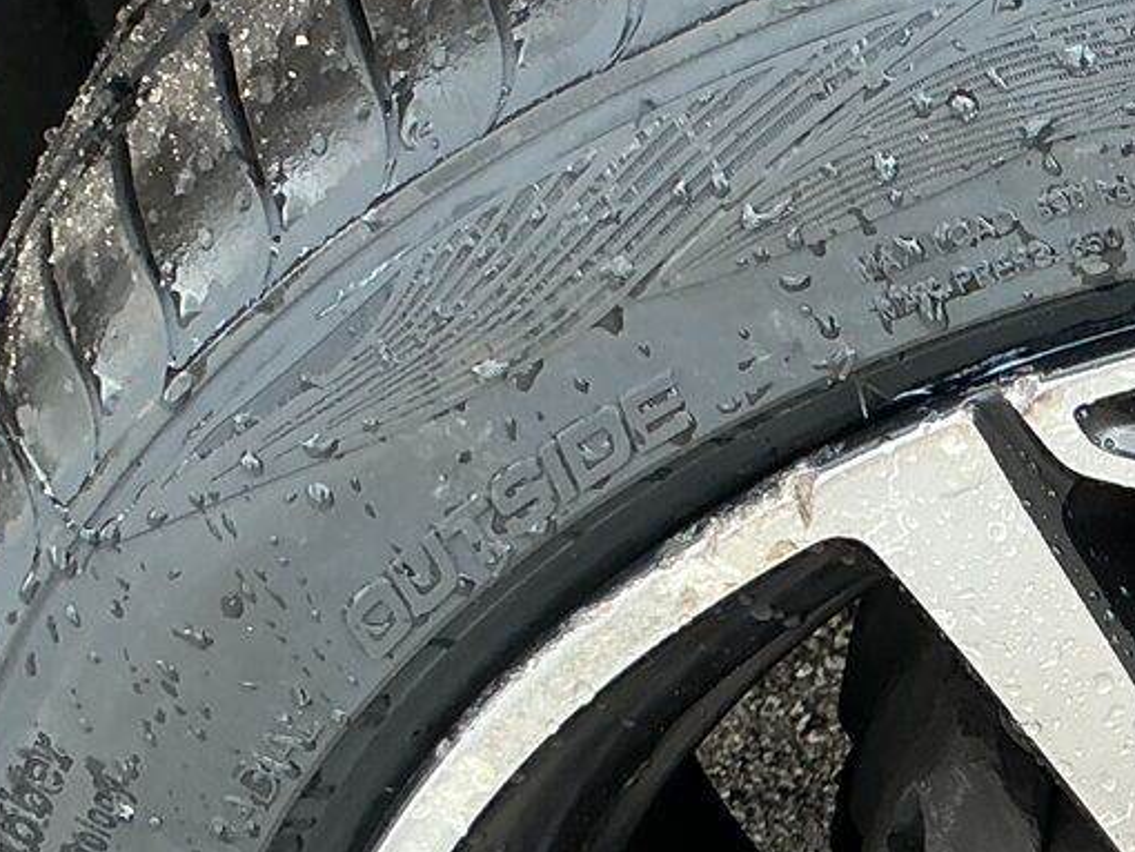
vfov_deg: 14.8
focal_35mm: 97
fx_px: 3182
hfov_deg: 18.1
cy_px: 1017
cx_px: 1692
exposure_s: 1/120
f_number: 1.8
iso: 20
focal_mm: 3
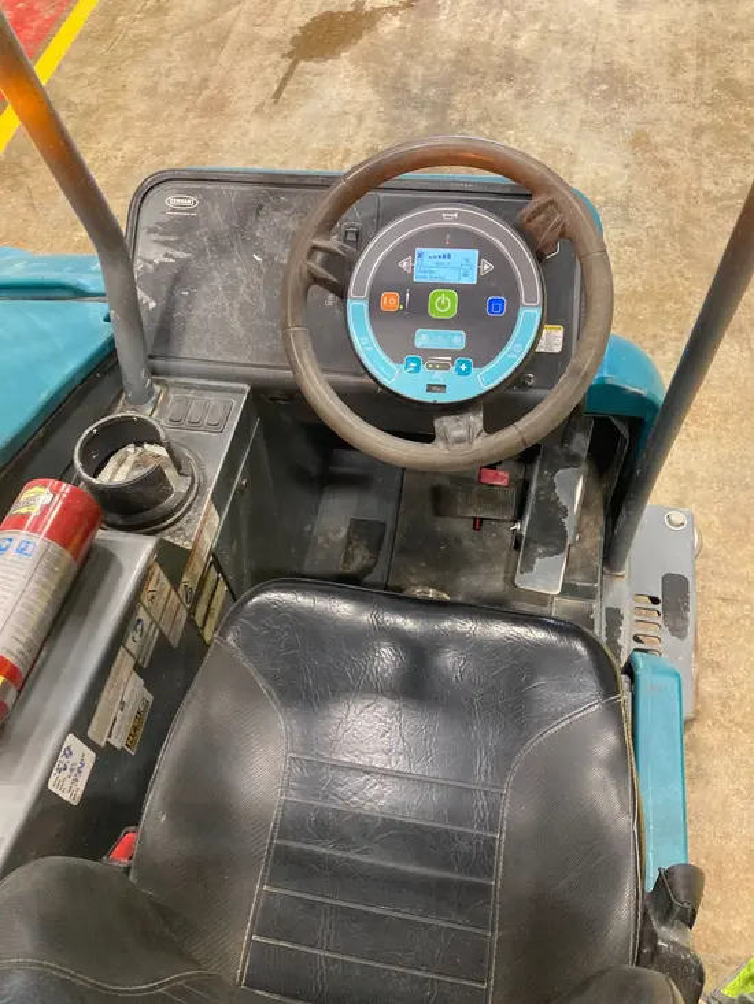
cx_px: 377
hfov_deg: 49.8
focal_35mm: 28
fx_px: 813
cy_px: 502
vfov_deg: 63.4
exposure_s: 1/60
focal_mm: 3.99
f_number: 1.8
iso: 320
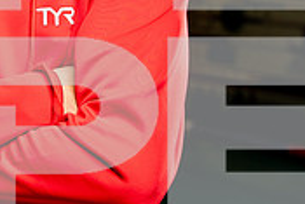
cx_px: -87
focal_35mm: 164
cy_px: -86
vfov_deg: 8.2
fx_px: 1391
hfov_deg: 12.2
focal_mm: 47
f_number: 4.5
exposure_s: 1/250
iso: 320
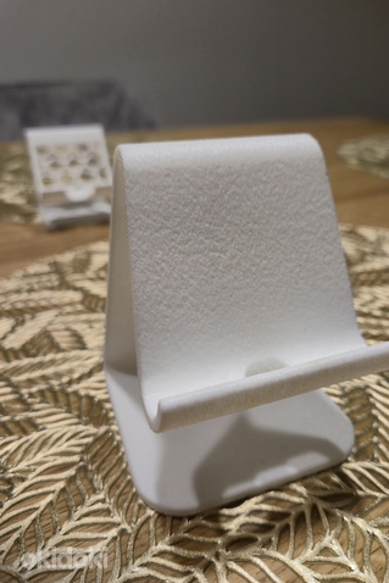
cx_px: 215
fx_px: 405
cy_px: 295
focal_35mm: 25
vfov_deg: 71.5
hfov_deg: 51.2
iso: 64
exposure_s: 1/50
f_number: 1.8
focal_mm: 5.4
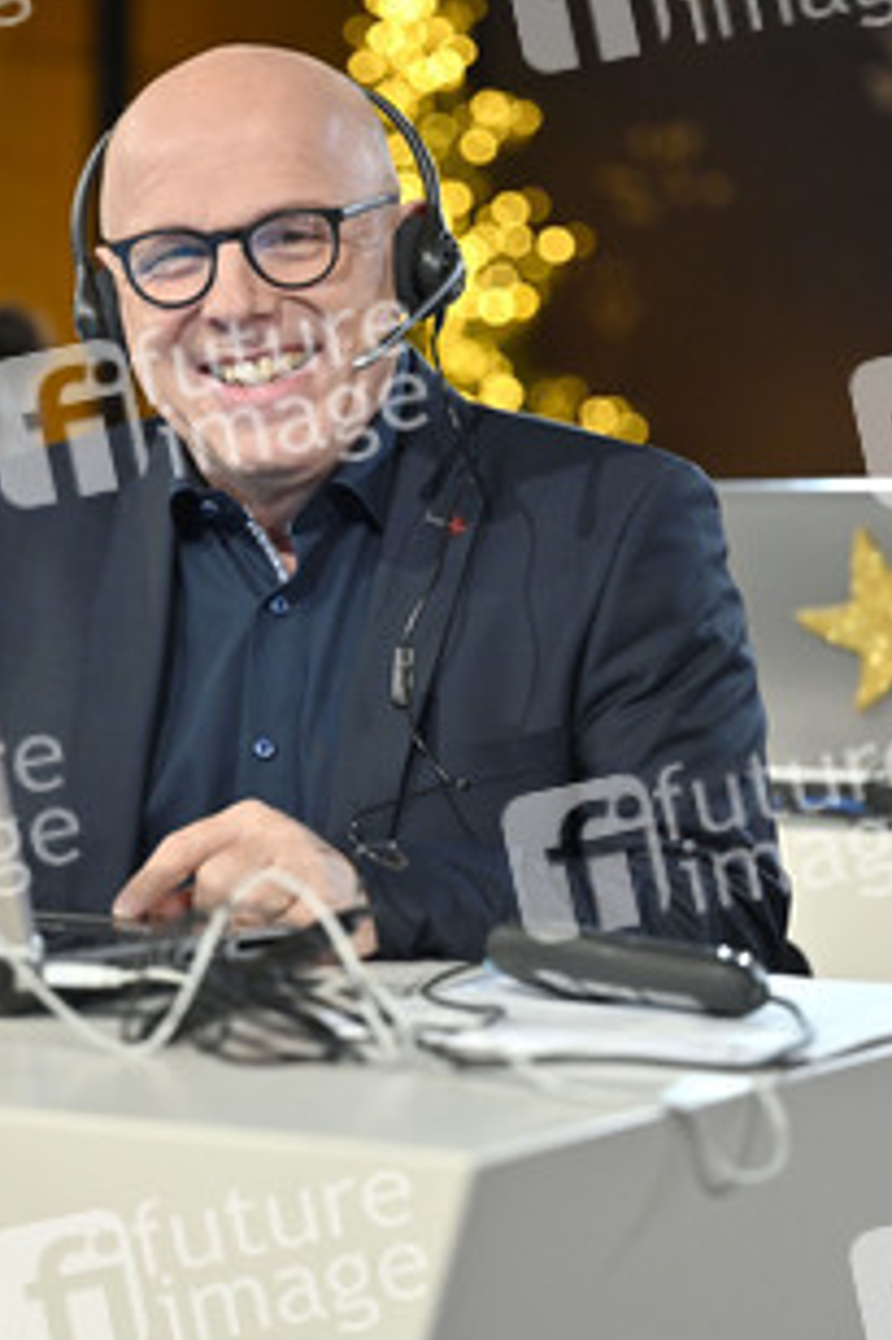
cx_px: 331
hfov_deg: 15.0
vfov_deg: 22.4
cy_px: 622
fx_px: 3386
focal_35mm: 91
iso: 1600
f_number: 2.8
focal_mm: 70
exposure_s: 1/250
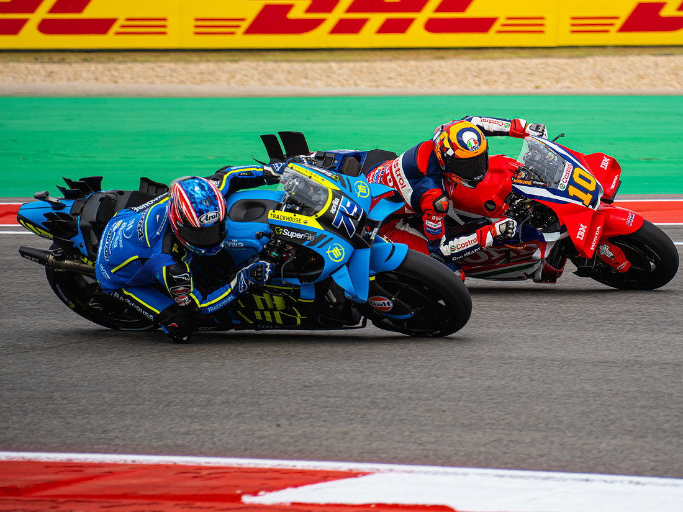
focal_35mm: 278
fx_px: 5494
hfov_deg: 7.1
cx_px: 466
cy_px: 144
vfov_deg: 5.3
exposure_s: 1/1600
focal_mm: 200
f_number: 5.6
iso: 500
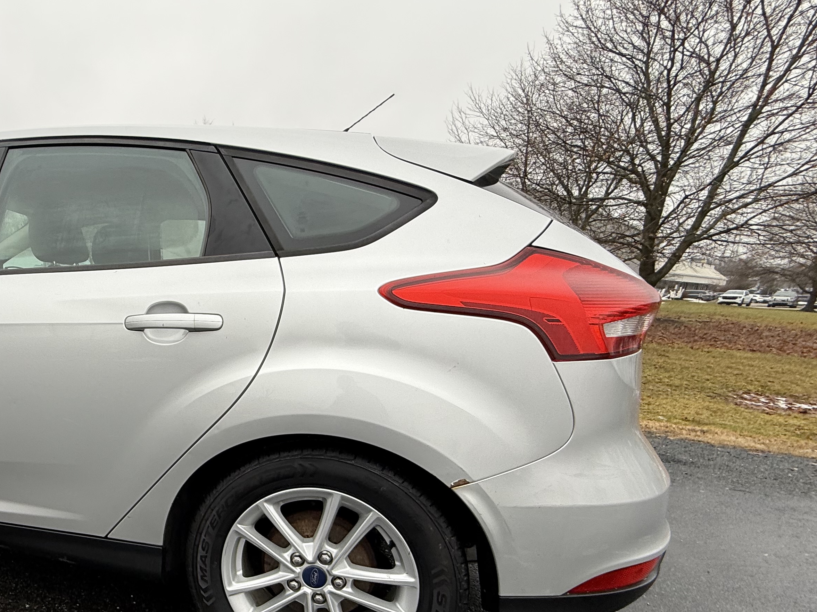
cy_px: 417
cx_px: 147
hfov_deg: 64.3
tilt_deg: -12.5
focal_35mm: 24
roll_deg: -3.9
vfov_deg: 55.4
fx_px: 566
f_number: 2.2
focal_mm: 2.22
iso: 50
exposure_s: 1/185
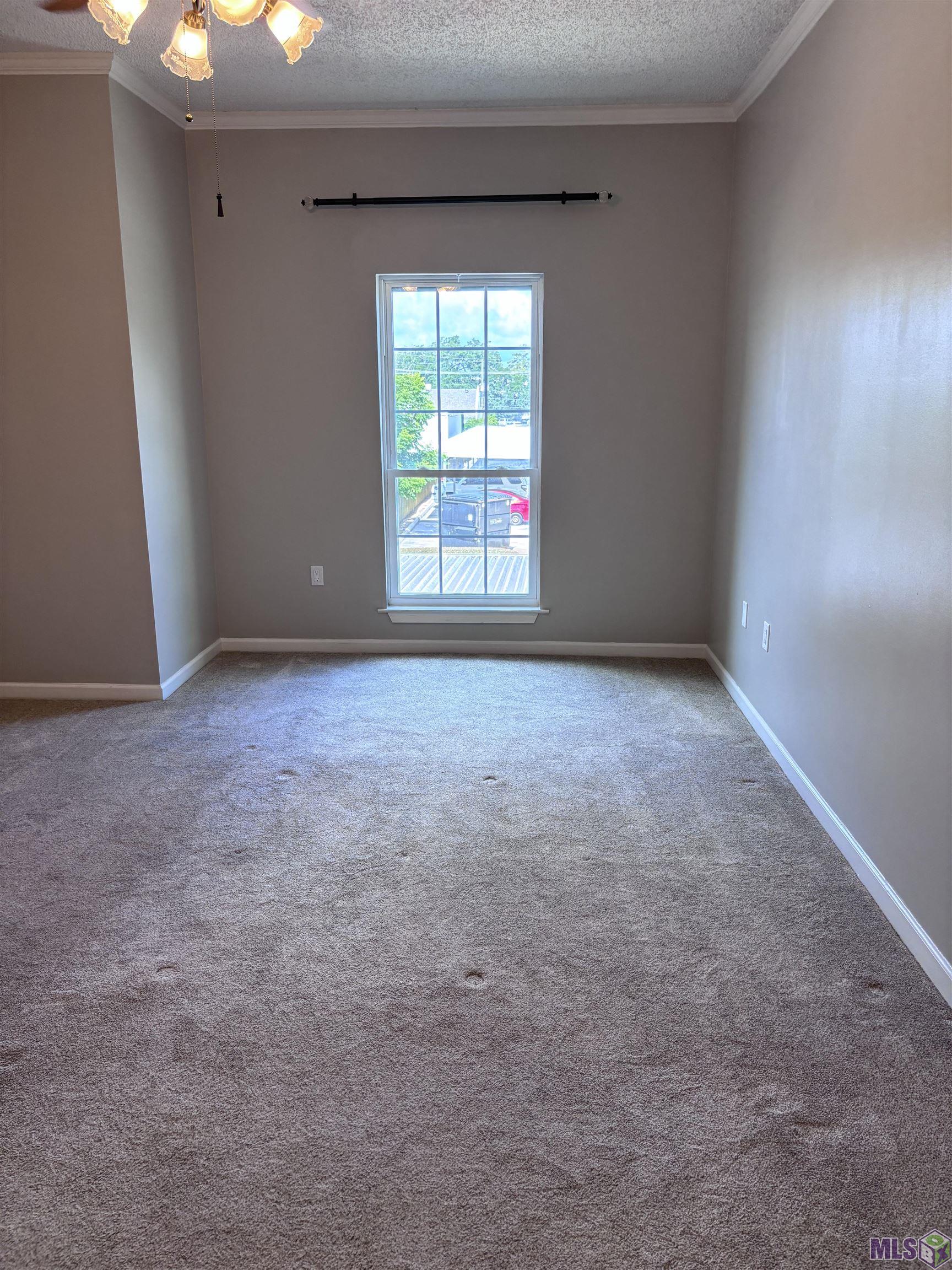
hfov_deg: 53.1
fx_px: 953
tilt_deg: -11.6
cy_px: 635
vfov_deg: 67.3
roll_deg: +0.5
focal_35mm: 26
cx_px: 476
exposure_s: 1/120
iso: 100
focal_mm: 5.96
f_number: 1.6
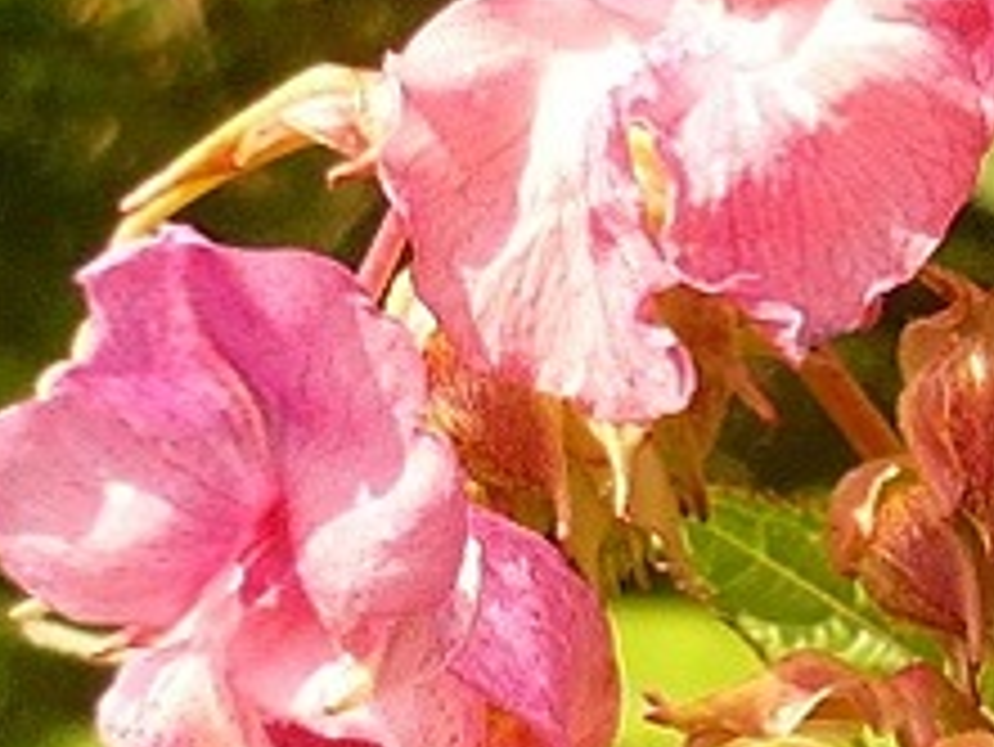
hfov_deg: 10.2
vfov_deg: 7.7
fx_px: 5459
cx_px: 1363
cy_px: 1008
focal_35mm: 190
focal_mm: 5.8
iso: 100
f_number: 2.8
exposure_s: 1/500
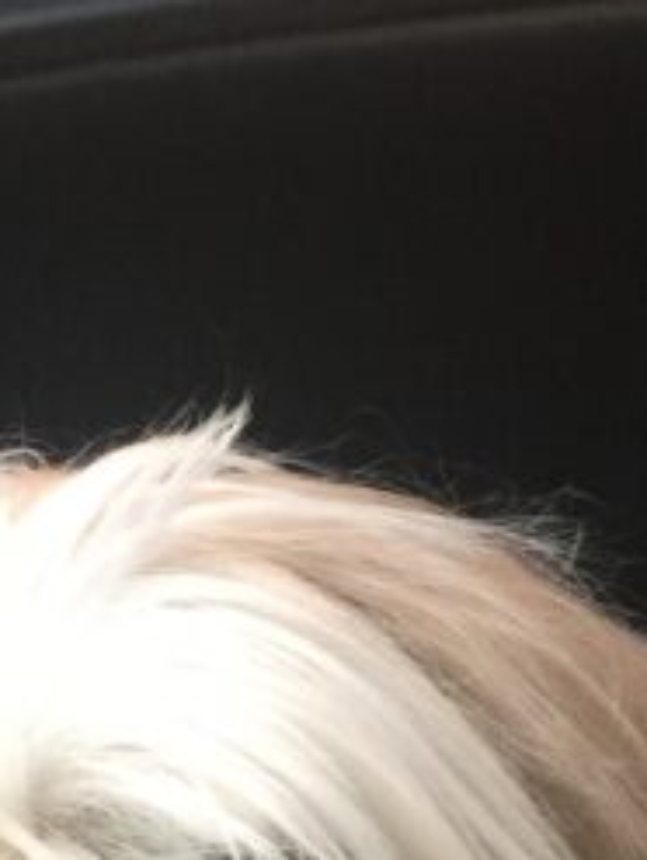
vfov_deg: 16.0
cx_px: 216
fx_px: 2983
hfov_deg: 12.4
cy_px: 891
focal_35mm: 120
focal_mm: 4.15
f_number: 2.2
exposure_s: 1/30
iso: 40
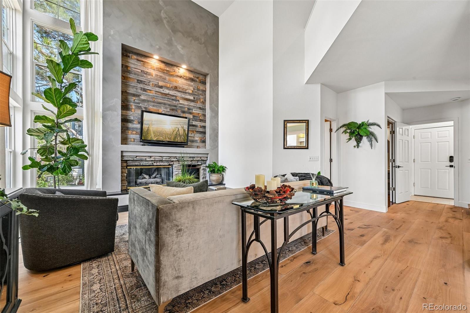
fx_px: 183
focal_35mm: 14
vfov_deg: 81.2
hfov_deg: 104.3
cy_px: 156
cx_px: 235
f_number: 11
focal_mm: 14
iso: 400
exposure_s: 1/10
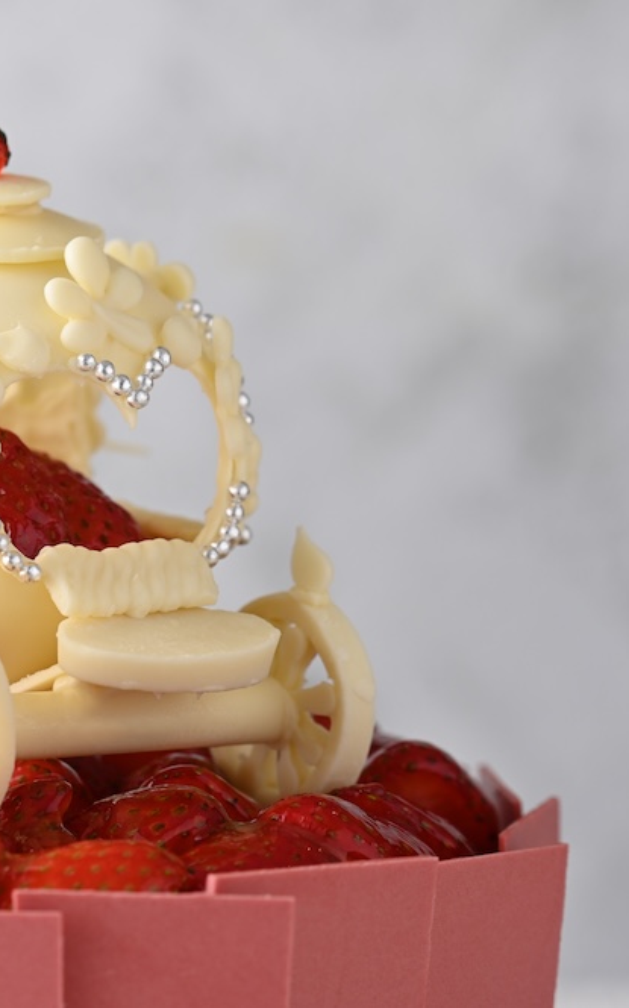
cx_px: -23
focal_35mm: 230
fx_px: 6315
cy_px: 504
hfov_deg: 5.7
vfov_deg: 9.1
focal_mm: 150
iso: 100
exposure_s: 1/125
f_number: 7.1
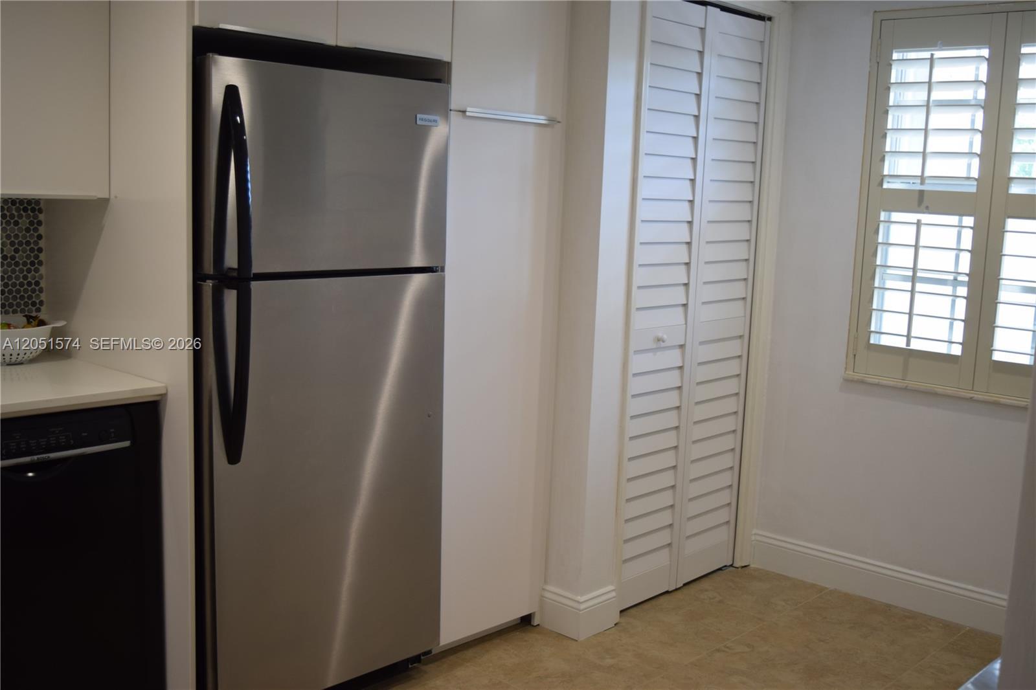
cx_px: 518
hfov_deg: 49.6
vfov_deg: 34.2
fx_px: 1122
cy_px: 345
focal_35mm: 39
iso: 400
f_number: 4.5
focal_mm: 26
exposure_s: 1/80
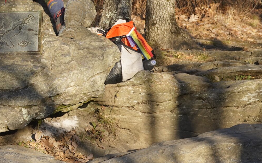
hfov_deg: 14.3
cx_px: -27
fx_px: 1021
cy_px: -21
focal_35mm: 143
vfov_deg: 9.1
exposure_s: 1/320
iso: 320
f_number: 8
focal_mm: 55
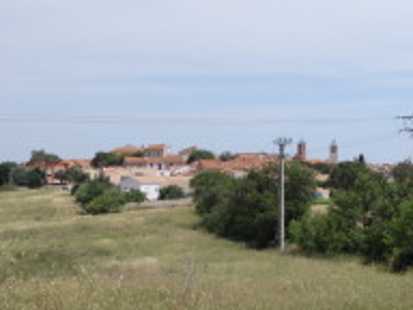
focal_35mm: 77
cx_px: 398
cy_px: 183
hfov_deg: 24.4
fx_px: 919
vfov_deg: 19.1
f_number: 10.1
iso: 100
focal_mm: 6.6
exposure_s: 1/160
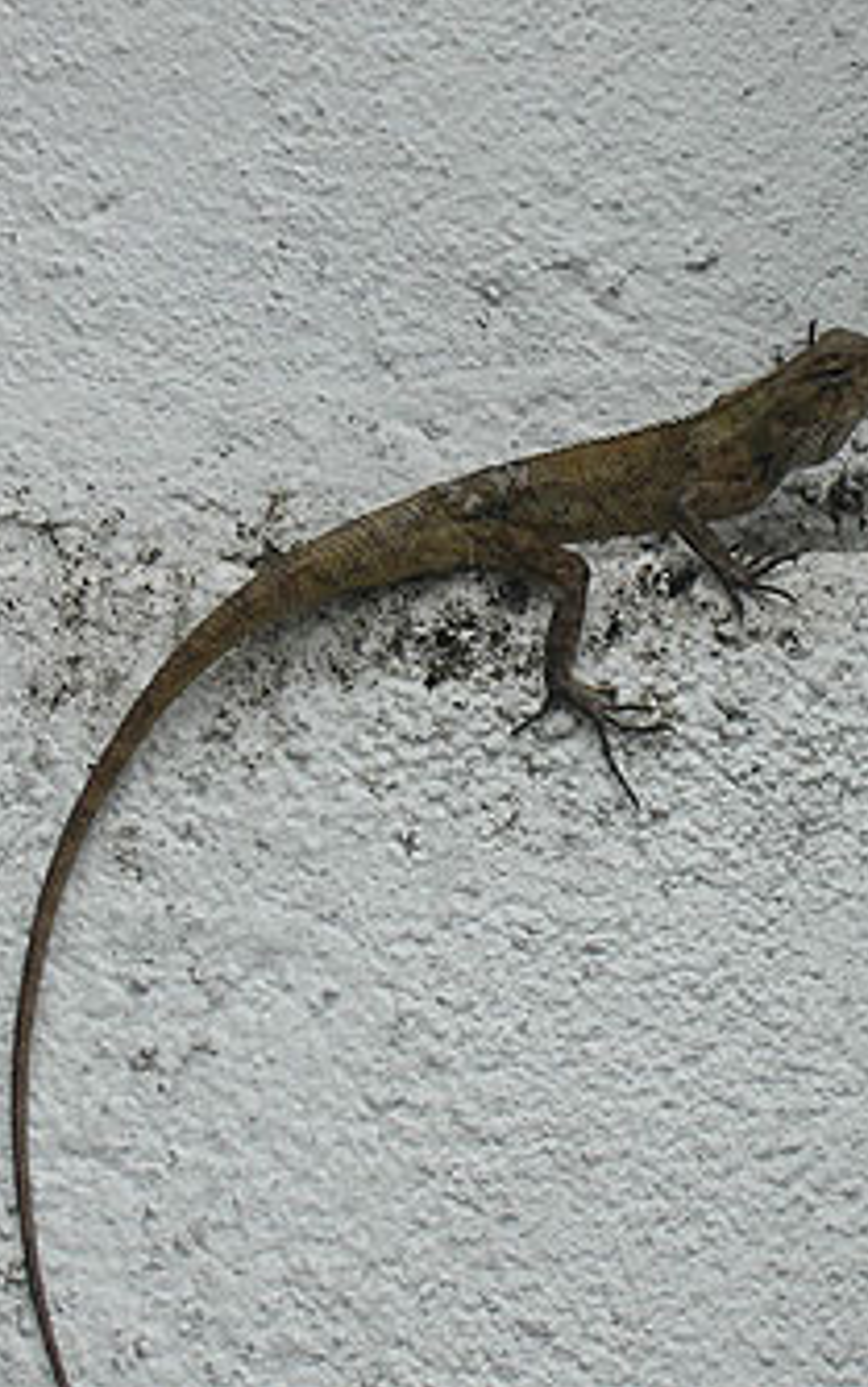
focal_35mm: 140
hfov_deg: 9.3
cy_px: 689
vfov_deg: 14.9
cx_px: 723
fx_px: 5294
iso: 50
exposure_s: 1/125
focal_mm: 16.3
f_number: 4.8
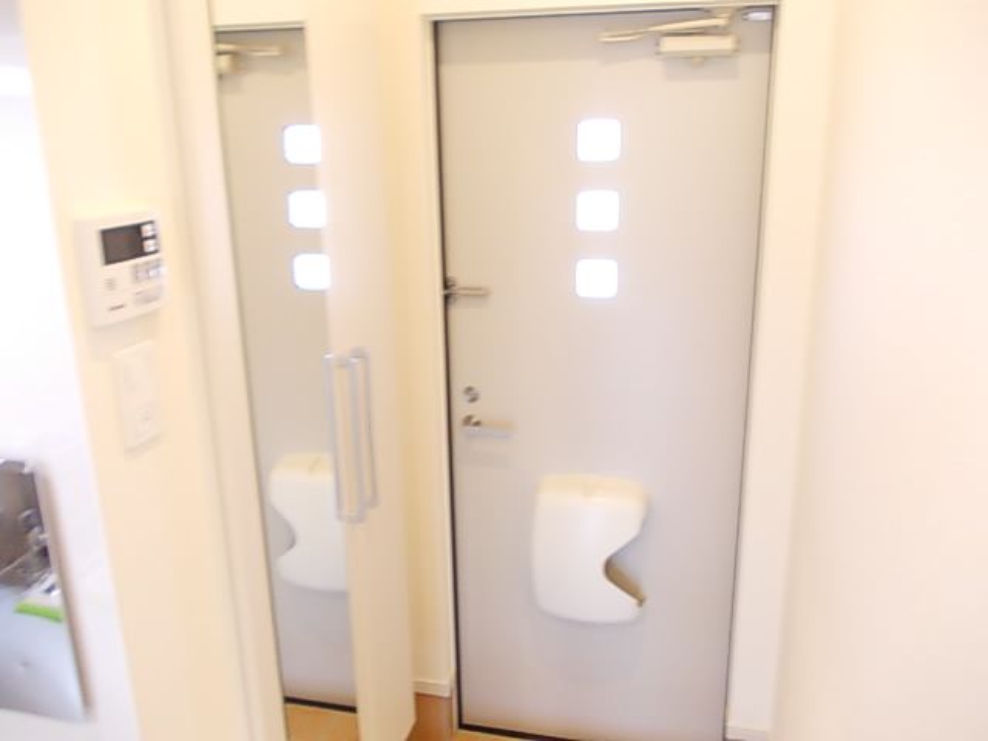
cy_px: 370
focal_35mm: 28
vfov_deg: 49.7
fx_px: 799
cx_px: 494
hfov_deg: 63.4
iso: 200
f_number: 2.7
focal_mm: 4
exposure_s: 1/15
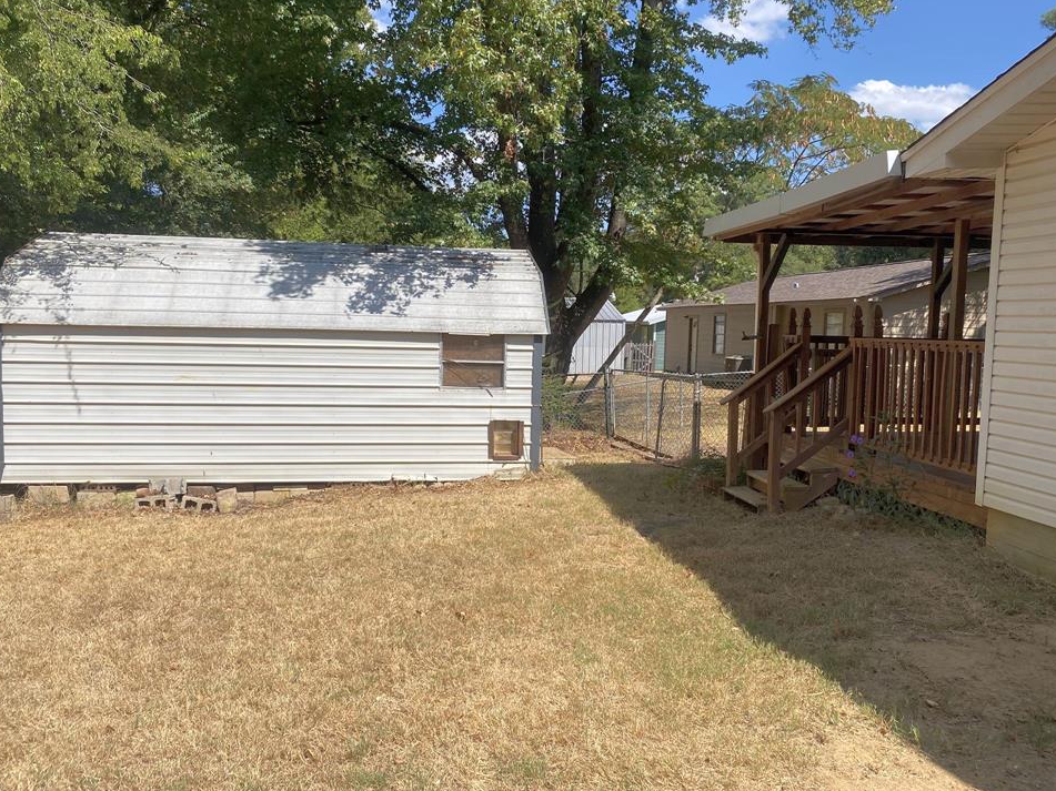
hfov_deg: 63.4
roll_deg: -0.7
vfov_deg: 49.7
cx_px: 502
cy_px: 405
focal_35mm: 28
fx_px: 854
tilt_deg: -7.2
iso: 32
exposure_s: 1/3125
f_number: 1.8
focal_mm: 4.25
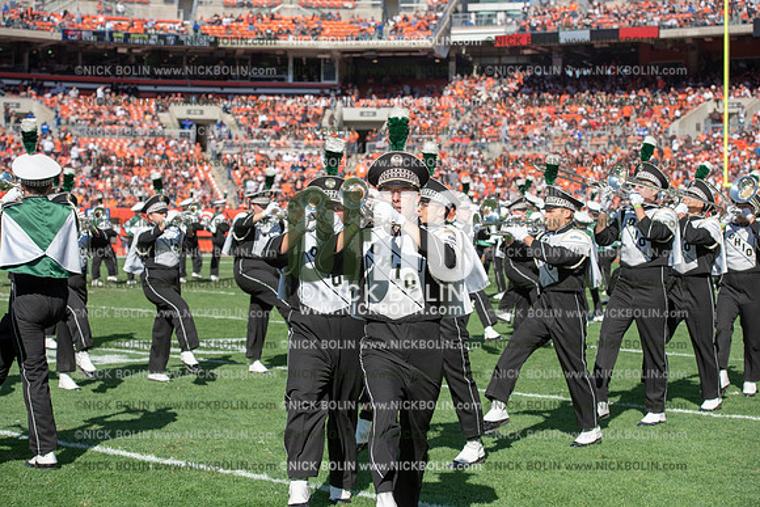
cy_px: 254
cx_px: 380
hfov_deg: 28.8
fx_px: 1478
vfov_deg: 19.5
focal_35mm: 70
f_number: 5
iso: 400
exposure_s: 1/2000
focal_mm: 70
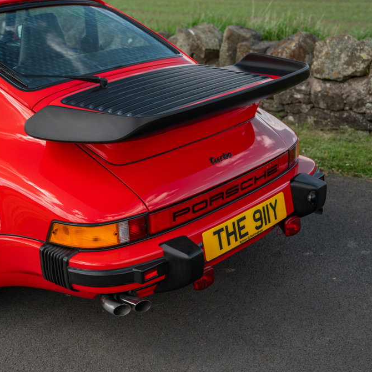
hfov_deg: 32.5
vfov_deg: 32.8
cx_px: 126
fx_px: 632
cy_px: 188
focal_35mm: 52
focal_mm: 40
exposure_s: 1/640
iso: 100
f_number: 2.8
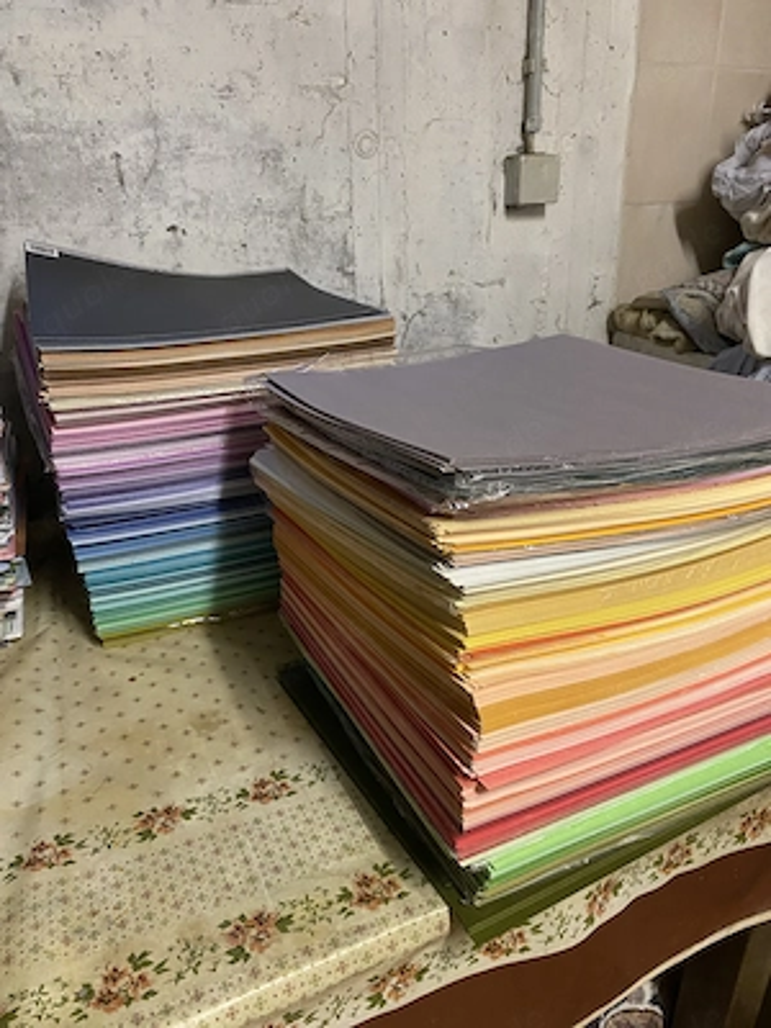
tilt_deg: -22.0
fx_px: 772
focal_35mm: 26
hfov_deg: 53.1
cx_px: 386
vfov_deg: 67.3
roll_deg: +1.4
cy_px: 514
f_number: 1.8
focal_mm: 4.25
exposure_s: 1/33
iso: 500
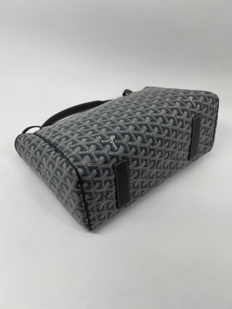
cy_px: 154
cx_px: 116
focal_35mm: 26
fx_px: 232
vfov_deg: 67.3
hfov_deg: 53.1
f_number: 1.5
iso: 40
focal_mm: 5.7
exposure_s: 1/158
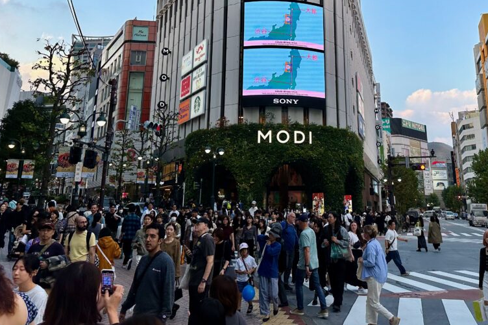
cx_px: 291
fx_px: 461
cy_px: 78
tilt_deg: +15.0
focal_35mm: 34
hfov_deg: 55.4
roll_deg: +0.3
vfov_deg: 37.8
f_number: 1.78
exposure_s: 1/1357
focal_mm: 6.86
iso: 80
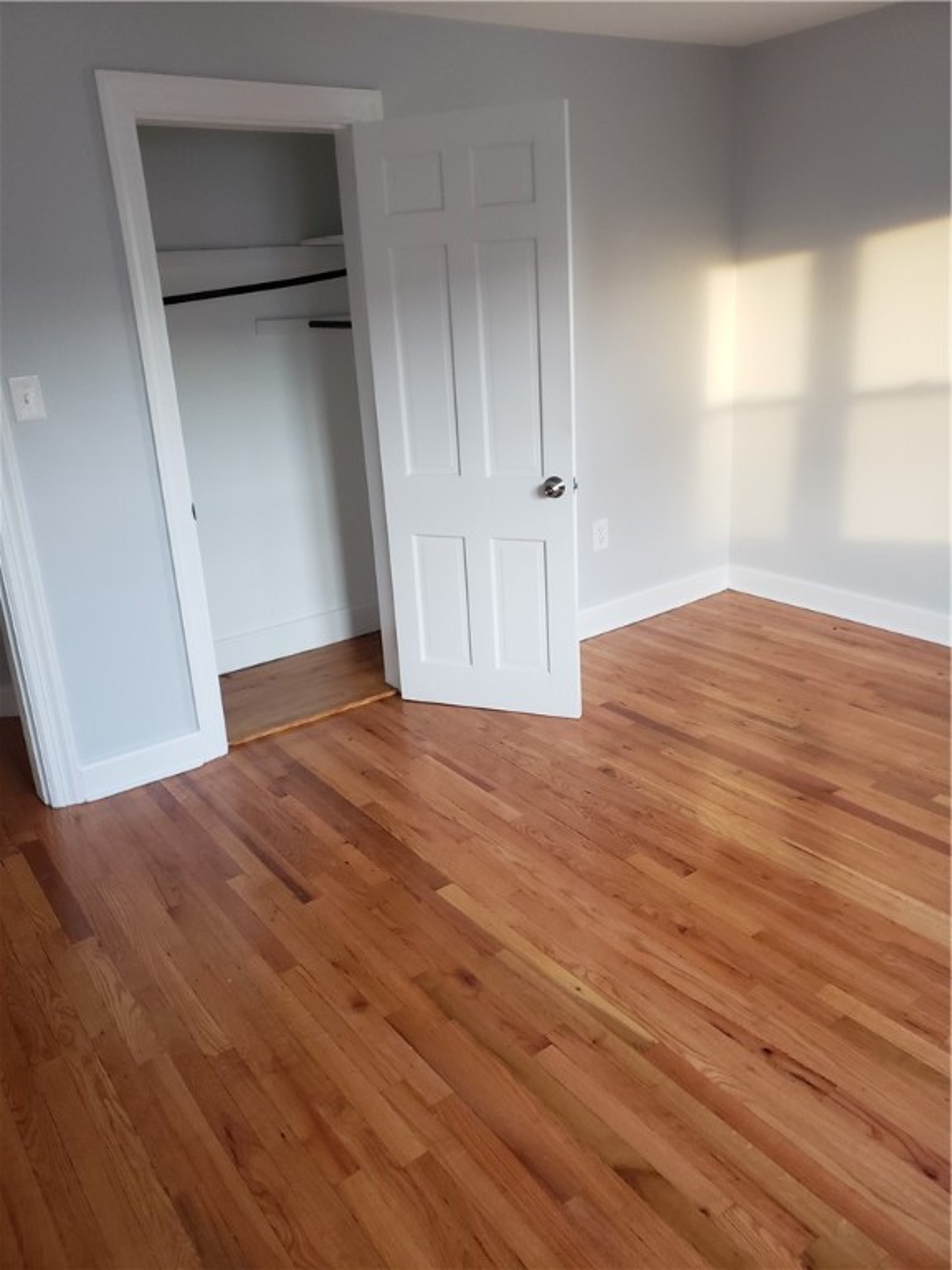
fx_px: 953
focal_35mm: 26
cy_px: 635
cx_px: 476
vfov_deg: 67.3
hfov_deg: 53.1
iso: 250
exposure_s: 1/40
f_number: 2.4
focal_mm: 4.3
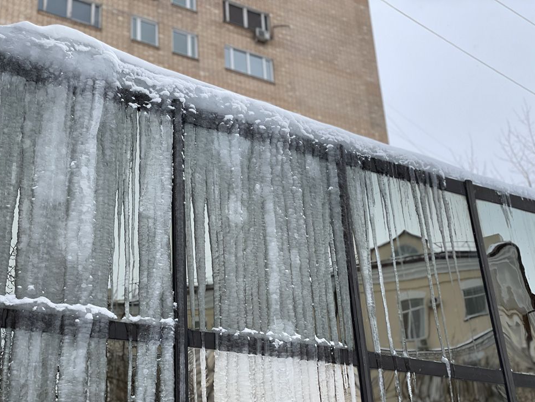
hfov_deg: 36.2
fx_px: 819
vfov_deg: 27.5
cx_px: 267
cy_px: 204
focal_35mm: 53
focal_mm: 6
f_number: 2
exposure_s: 1/705
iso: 25
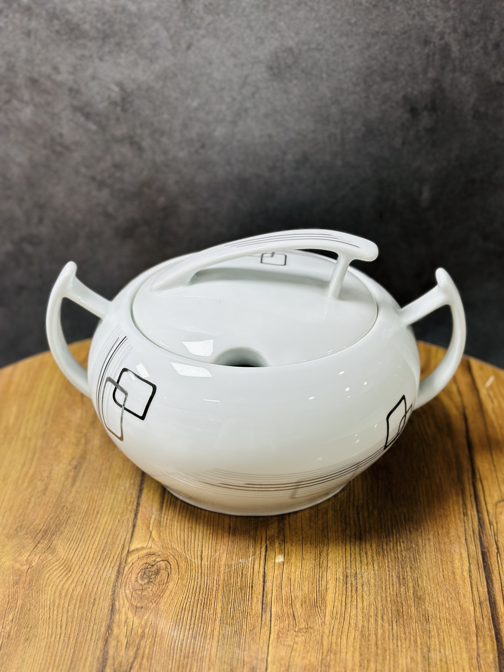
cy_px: 336
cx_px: 252
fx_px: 932
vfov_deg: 39.7
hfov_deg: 30.3
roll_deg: +1.3
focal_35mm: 48
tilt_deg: -30.4
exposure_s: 1/100
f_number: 1.78
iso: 80
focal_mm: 6.86
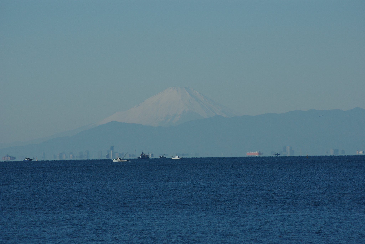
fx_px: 3045
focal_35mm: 300
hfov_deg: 6.9
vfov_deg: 4.6
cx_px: 182
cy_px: 122
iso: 200
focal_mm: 200
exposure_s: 1/400
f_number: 9
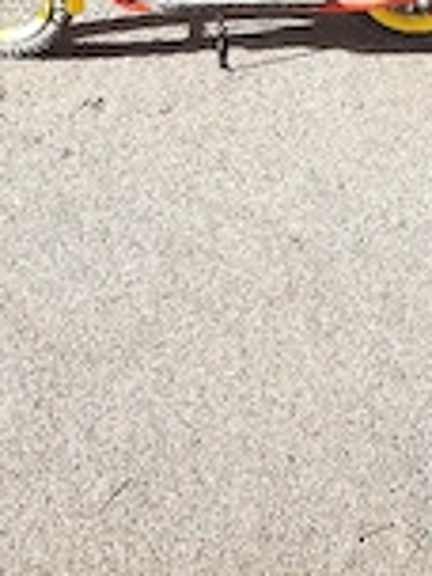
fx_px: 1098
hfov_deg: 22.3
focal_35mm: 66
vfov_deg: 25.8
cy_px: -140
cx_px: 227
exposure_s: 1/244
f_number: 2
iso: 40
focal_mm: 4.6
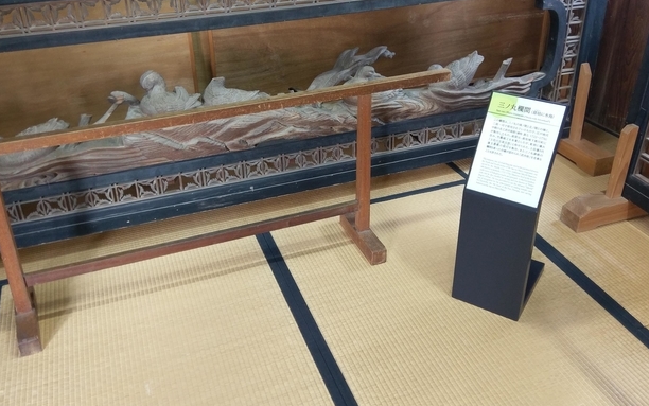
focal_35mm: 36
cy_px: 161
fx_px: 637
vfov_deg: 35.2
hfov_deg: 54.0
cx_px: 318
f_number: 1.8
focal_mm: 4.58
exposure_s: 1/24
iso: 250
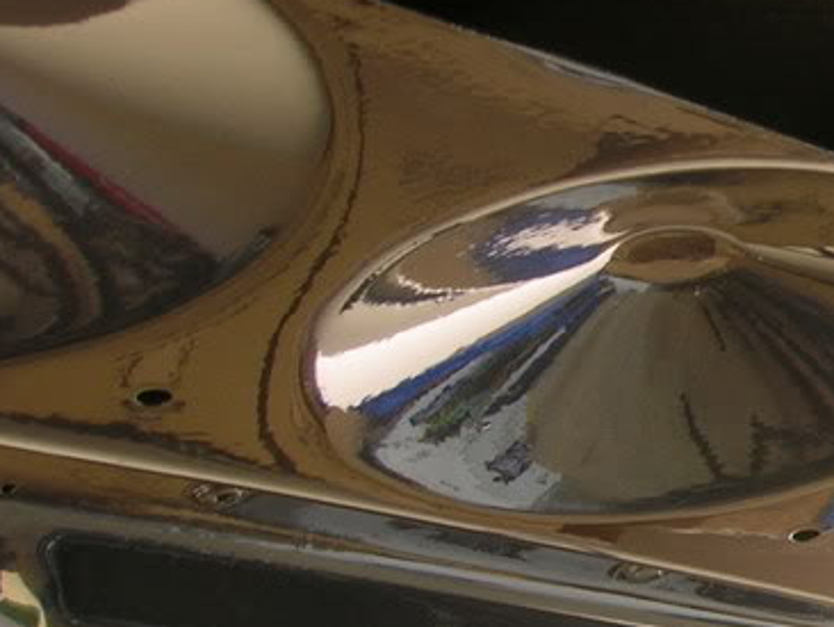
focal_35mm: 95
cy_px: 296
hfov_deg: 18.8
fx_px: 2290
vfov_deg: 15.6
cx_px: 1146
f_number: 4.9
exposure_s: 1/47.2
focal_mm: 5.7
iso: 50
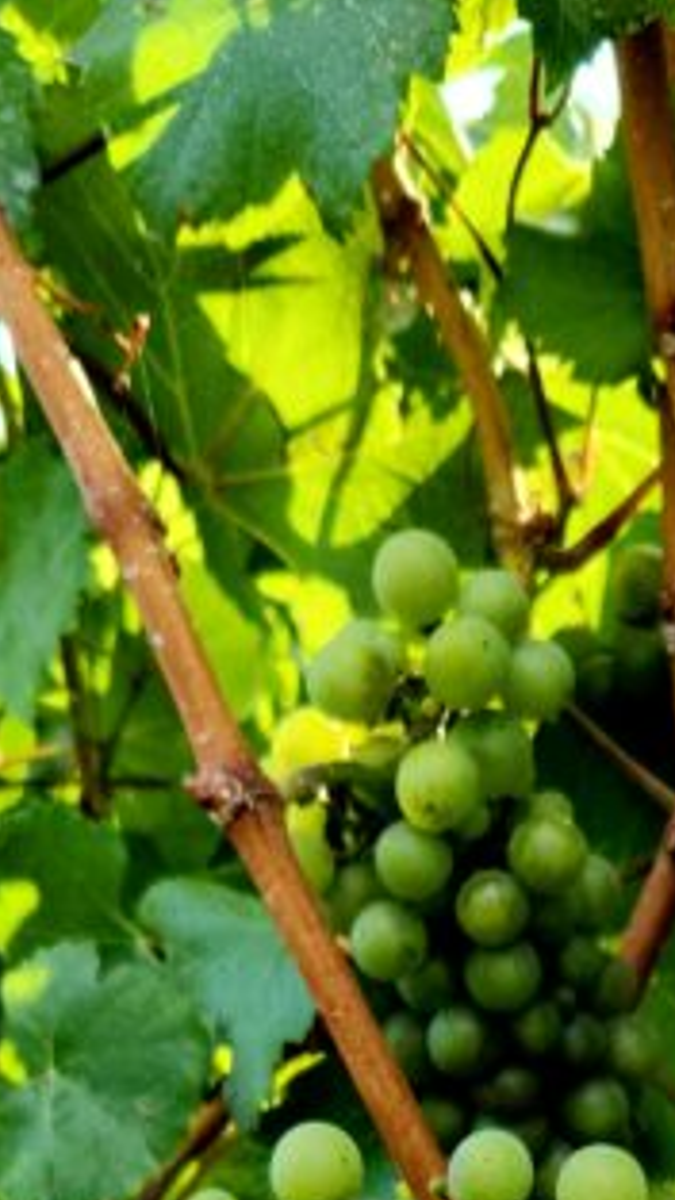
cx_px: 545
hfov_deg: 14.6
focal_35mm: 82
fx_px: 2610
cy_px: 1714
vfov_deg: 22.2
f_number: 1.8
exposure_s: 1/149
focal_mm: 5.4
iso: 20
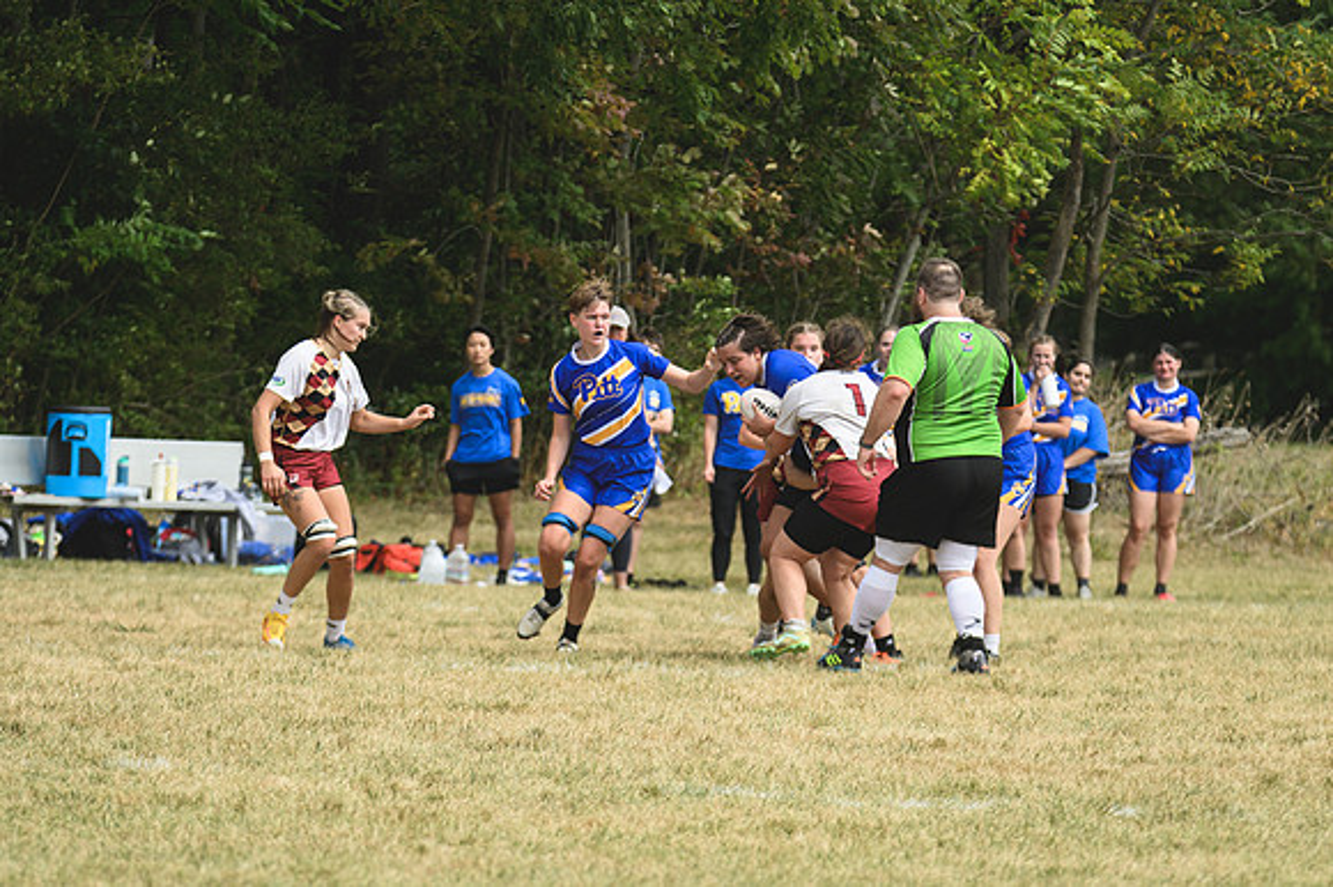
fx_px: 14432
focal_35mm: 390
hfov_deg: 5.3
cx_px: 666
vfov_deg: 3.5
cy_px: 444
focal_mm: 260
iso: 280
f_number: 5.6
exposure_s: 1/1000
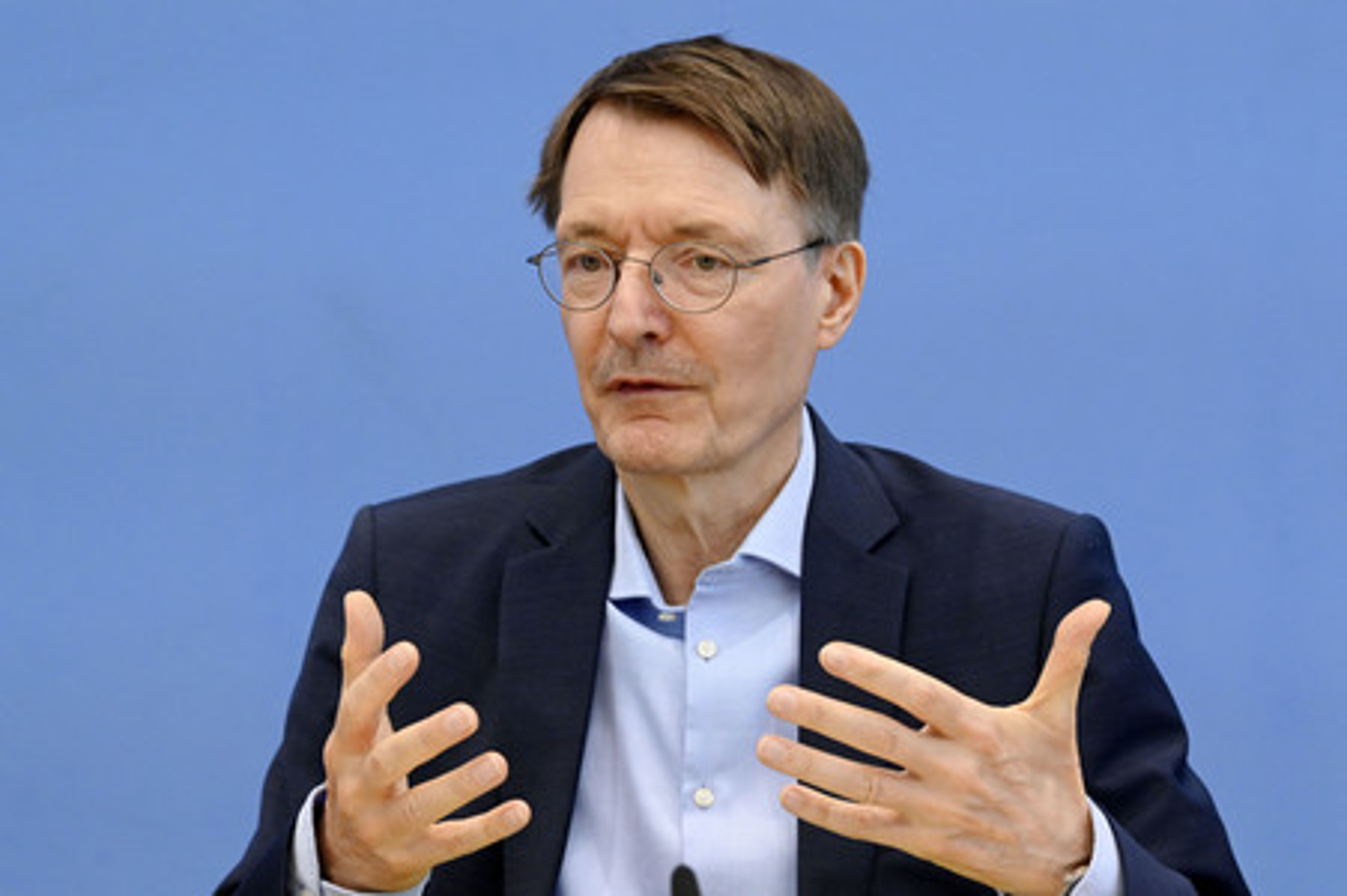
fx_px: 3739
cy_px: 448
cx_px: 674
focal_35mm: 100
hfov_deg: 20.4
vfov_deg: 13.7
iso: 4000
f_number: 5.6
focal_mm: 100
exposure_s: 1/640
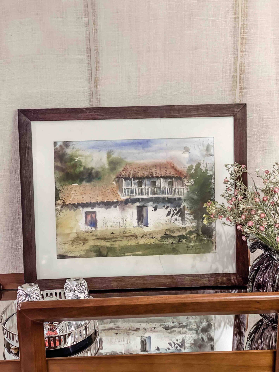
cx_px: 140
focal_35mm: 52
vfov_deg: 36.8
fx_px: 559
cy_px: 186
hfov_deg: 28.0
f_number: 2
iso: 200
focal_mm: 6
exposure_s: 1/33
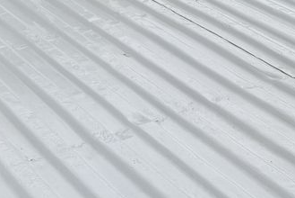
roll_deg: +2.0
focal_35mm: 97
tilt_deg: -20.9
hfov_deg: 21.0
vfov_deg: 13.9
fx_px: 796
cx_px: 178
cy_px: -7
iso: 80
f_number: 1.78
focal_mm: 6.76
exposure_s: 1/3759
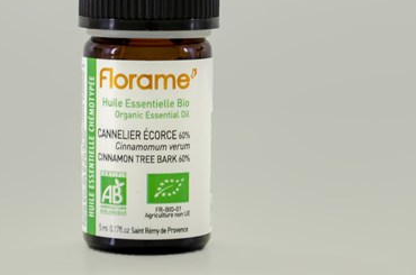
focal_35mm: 156
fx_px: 1798
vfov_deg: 8.7
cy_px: 69
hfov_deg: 13.2
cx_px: 143
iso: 100
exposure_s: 1/6
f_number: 5.6
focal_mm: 55
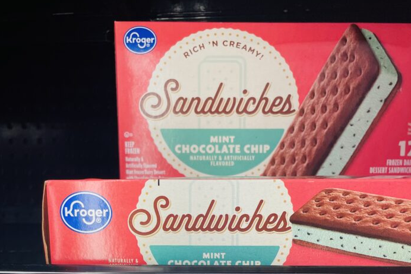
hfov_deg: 48.4
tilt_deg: -8.2
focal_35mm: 40
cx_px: 217
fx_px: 457
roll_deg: +0.8
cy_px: 269
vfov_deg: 31.2
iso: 40
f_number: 1.6
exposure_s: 1/120
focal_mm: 4.2
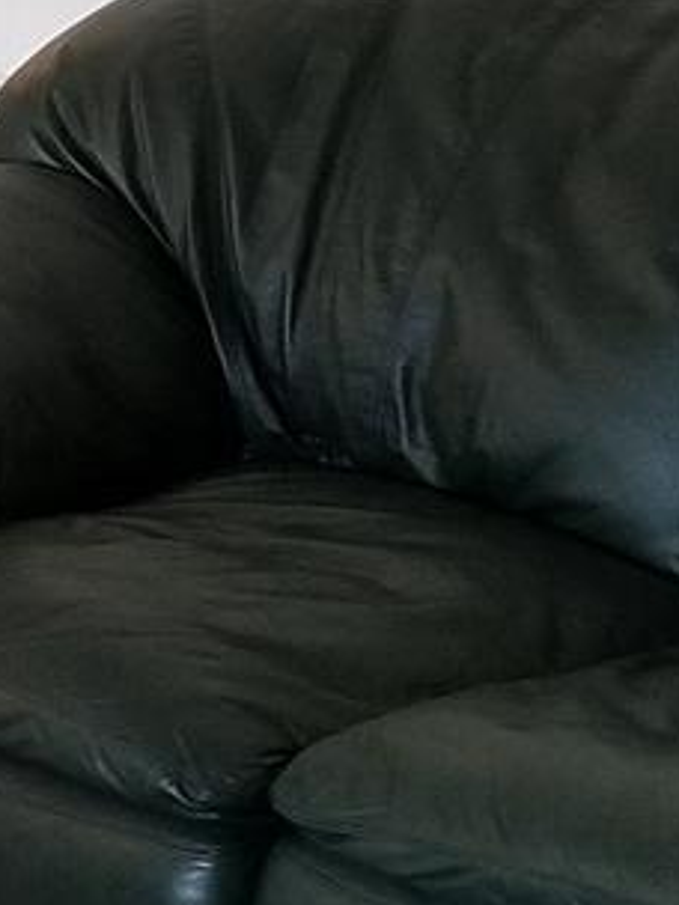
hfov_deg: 8.0
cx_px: -733
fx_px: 4577
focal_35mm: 175
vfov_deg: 11.1
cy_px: -205
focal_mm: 4.3
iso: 200
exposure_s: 1/30
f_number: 1.7
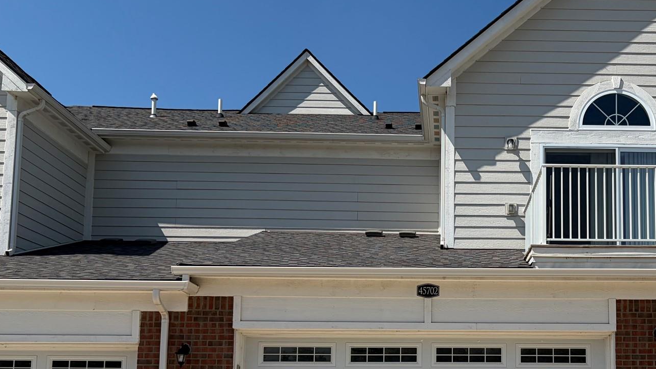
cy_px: 336
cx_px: 465
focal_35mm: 45
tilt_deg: +6.4
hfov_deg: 44.4
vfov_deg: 25.6
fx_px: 783
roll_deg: +0.2
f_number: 1.6
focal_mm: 5.96
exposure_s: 1/7813
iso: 64
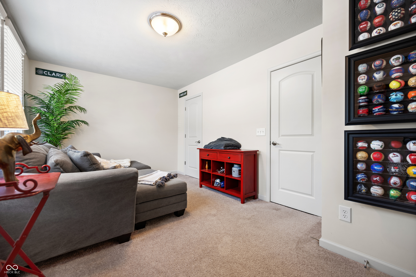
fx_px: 173
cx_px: 208
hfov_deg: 100.4
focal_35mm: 15
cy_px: 138
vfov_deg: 77.3
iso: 900
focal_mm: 15
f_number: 4
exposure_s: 1/15
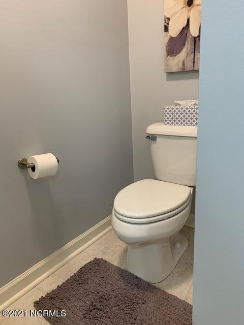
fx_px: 244
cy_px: 162
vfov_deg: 67.3
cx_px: 122
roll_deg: +3.8
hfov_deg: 53.1
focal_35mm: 26
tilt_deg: -15.3
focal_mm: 4.25
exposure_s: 1/60
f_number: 1.8
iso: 125
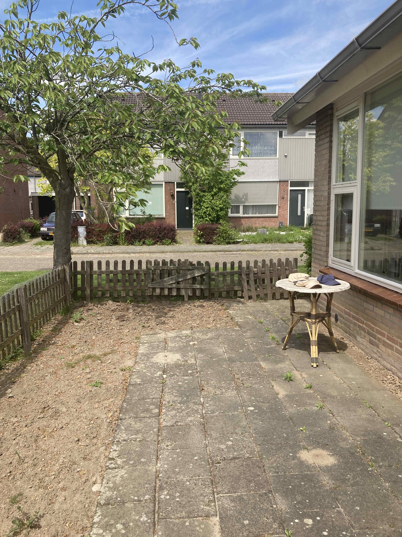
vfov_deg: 63.4
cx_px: 201
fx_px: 434
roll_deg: -0.1
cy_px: 268
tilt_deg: -6.0
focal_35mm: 28
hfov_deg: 49.7
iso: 20
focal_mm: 3.99
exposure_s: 1/1230
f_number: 1.8
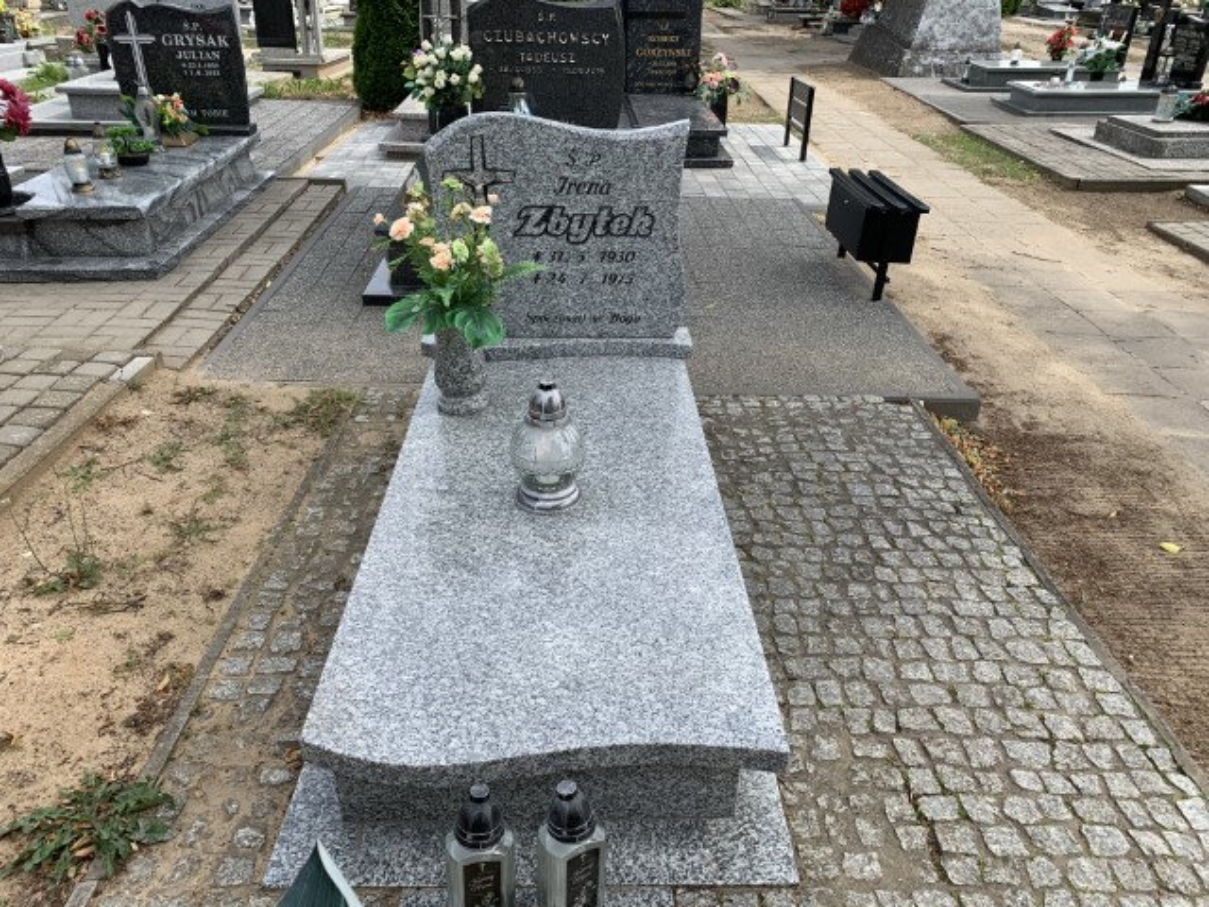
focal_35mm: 26
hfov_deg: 67.3
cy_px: 454
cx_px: 604
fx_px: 908
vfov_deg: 53.1
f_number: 1.8
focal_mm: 4.25
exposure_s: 1/1282
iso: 25
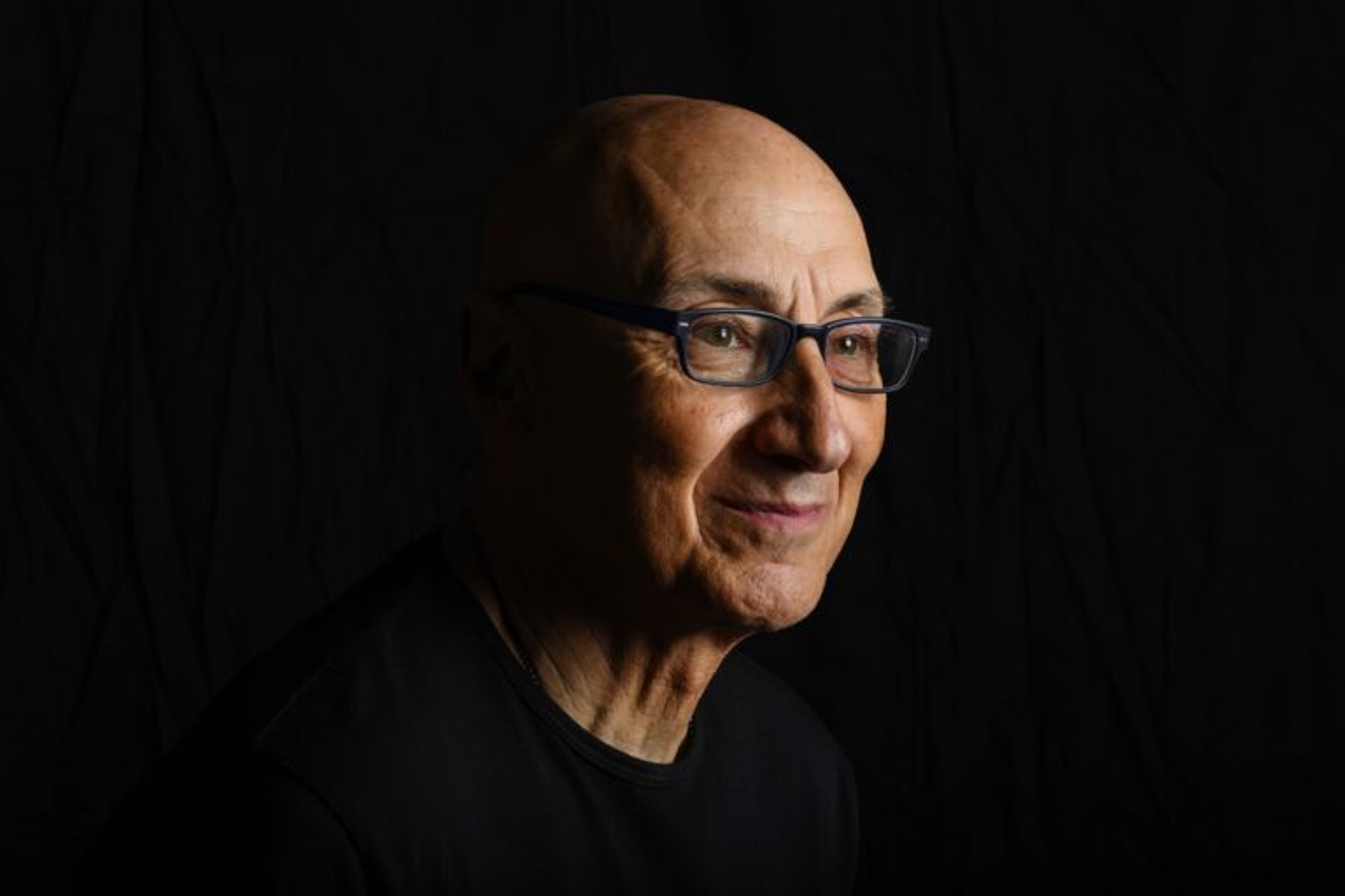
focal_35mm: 105
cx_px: 672
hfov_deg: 19.5
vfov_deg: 13.0
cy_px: 448
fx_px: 3923
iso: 200
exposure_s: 1/250
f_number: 14
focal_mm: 105
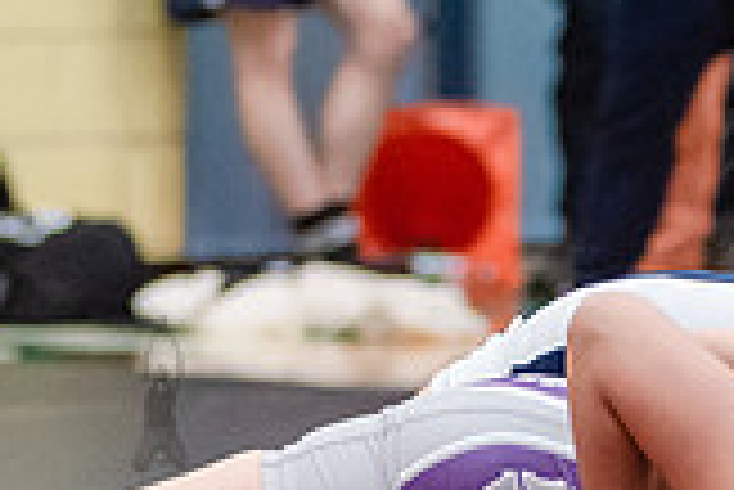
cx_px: 682
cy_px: 576
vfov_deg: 3.1
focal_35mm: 445
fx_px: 9081
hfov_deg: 4.6
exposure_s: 1/400
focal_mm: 100
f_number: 3.5
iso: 4000
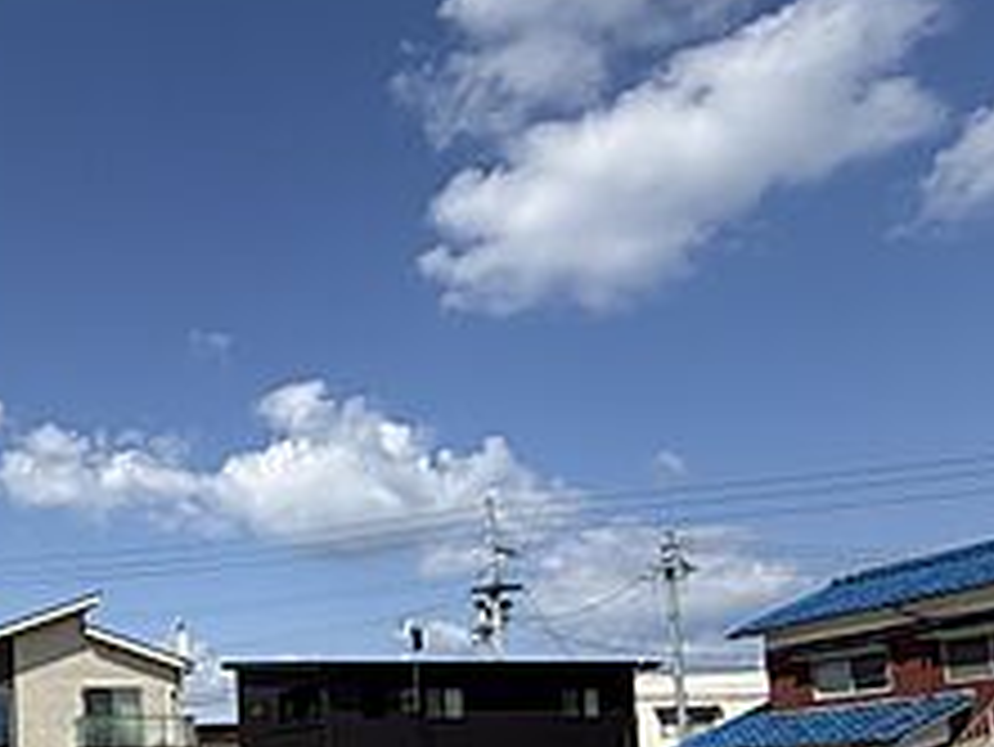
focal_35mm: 38
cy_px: 729
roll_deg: +0.9
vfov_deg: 34.7
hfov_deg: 40.2
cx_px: -85
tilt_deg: +6.1
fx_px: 1092
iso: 20
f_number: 2.2
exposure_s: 1/1464
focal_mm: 2.22
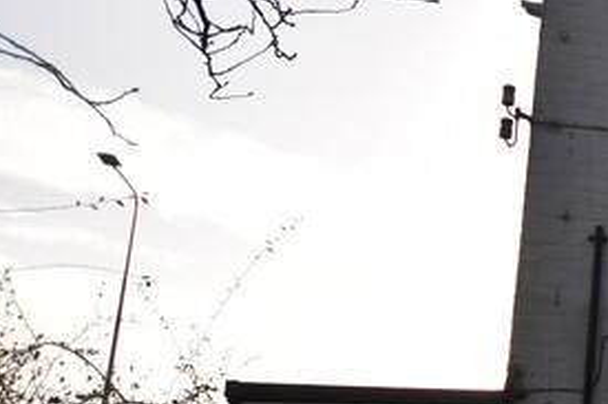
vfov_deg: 20.1
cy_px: 310
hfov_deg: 21.0
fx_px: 1131
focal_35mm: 67
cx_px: 1079
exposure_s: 1/4000
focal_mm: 12
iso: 500
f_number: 3.5
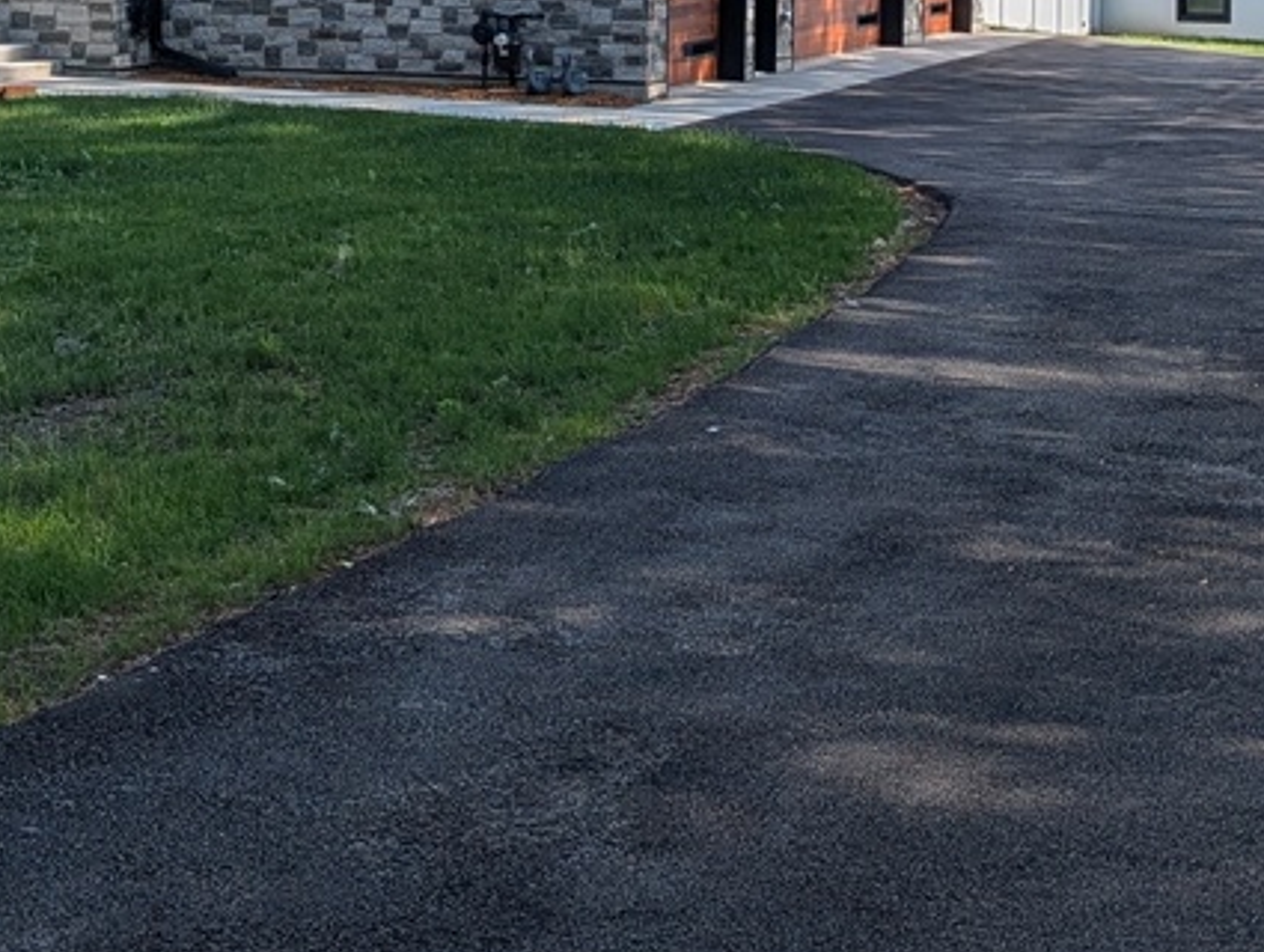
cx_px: 476
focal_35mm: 81
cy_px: -110
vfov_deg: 17.6
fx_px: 2962
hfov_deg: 24.0
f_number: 1.68
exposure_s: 1/1038
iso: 23
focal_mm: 6.9
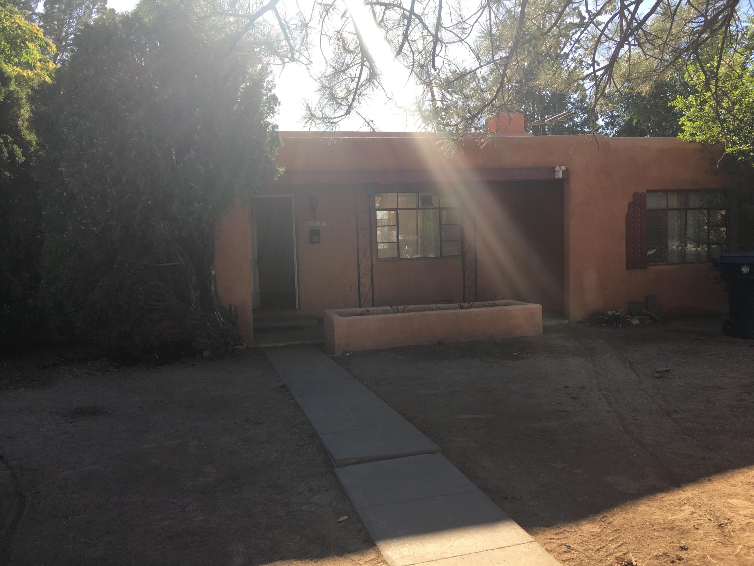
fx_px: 632
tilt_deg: -4.9
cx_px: 377
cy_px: 283
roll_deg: +1.0
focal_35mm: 29
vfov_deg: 48.2
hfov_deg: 61.7
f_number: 2.2
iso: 25
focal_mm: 4.15
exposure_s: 1/460
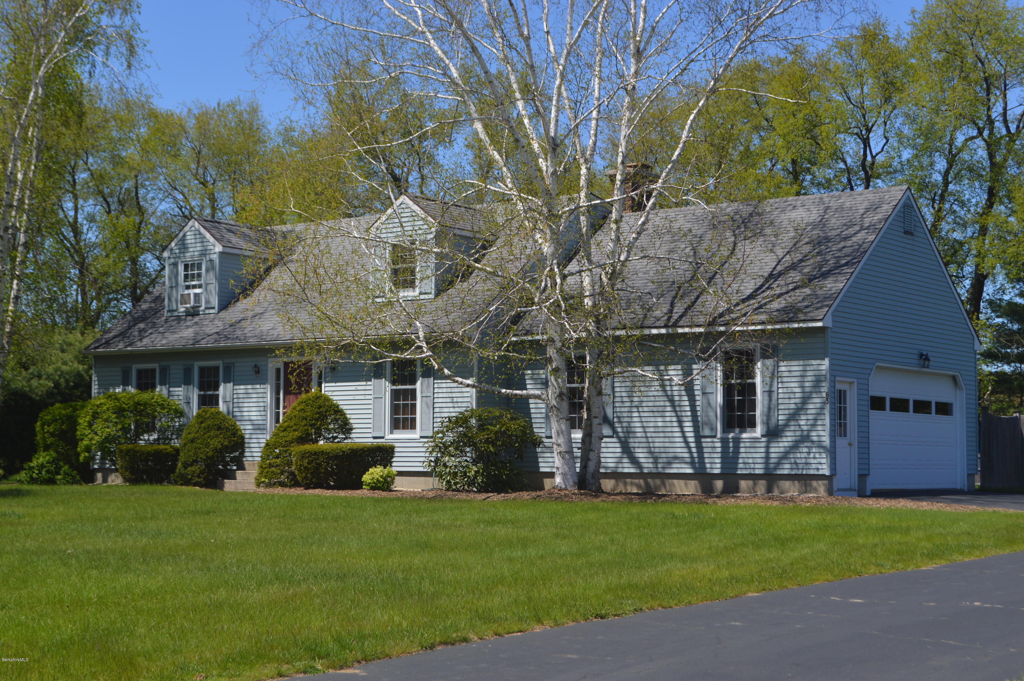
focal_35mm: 60
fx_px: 1705
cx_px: 512
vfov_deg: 22.6
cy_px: 340
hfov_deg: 33.4
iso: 100
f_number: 8
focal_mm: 40
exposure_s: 1/250
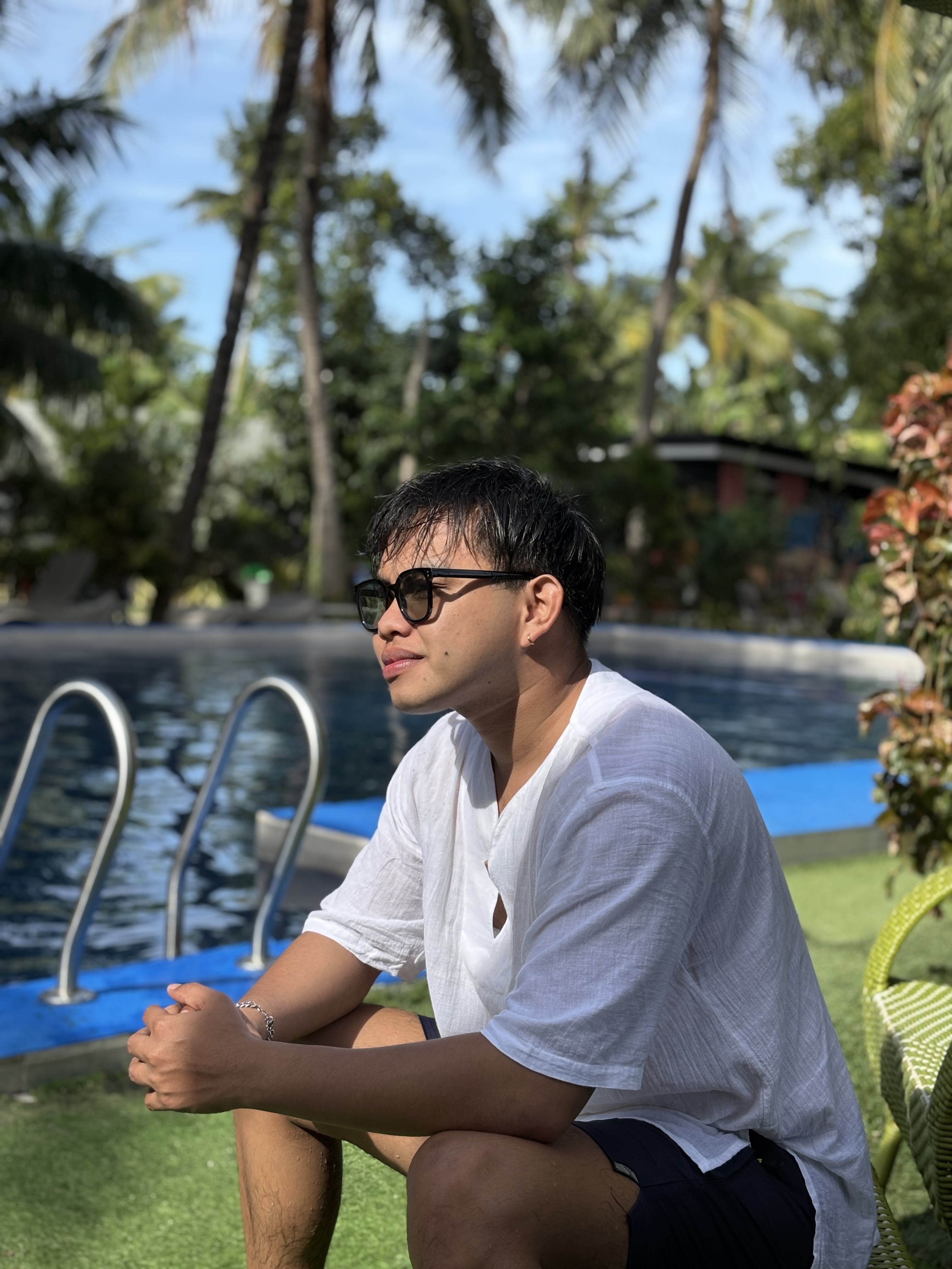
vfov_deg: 36.8
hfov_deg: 28.0
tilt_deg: -2.5
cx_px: 476
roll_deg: -2.6
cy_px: 634
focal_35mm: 52
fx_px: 1907
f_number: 1.6
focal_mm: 5.96
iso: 40
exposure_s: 1/1422
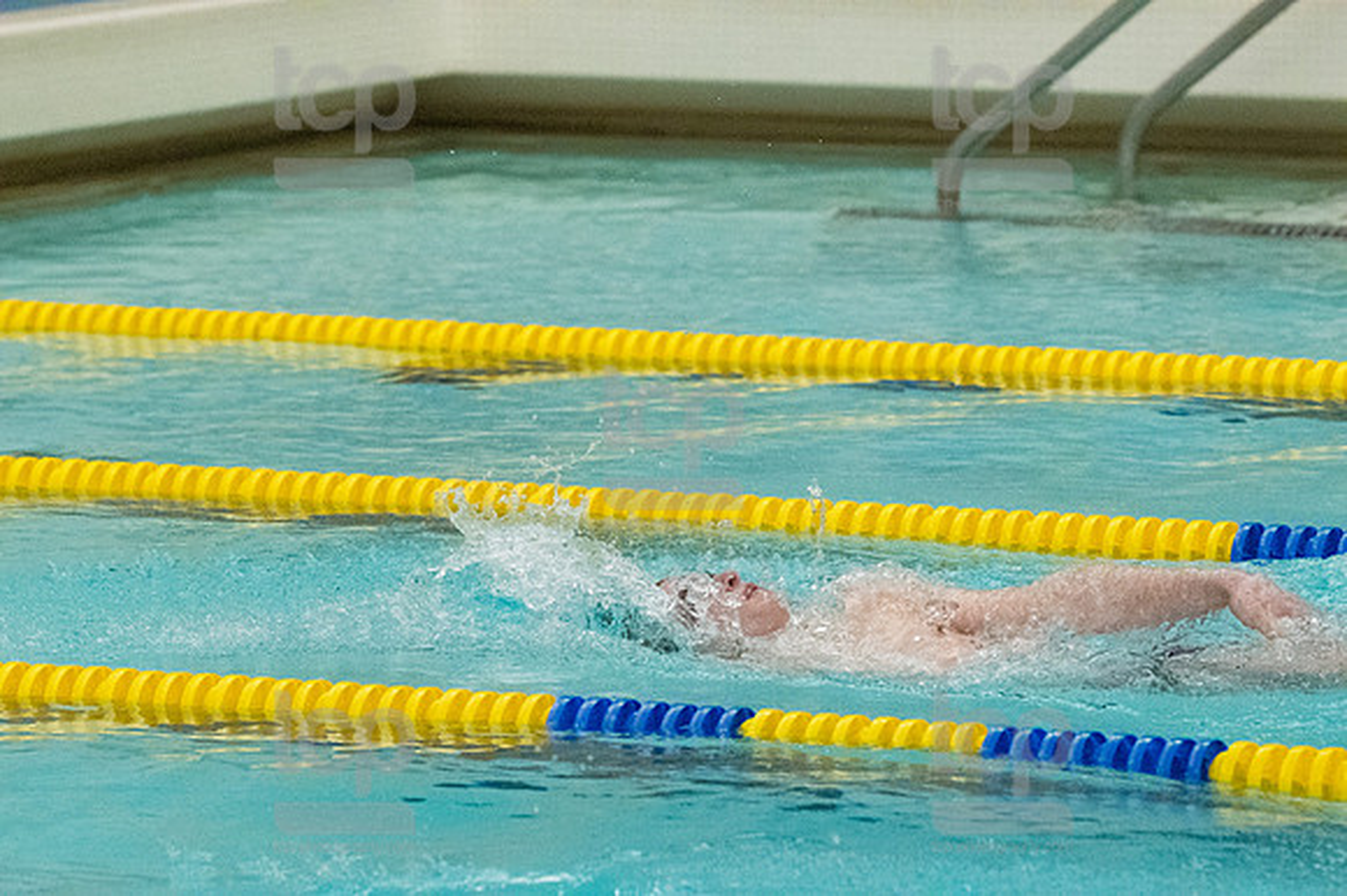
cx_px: 674
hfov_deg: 6.9
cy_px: 448
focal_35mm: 300
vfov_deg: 4.6
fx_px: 11218
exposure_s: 1/1250
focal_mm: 200
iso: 10000
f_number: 5
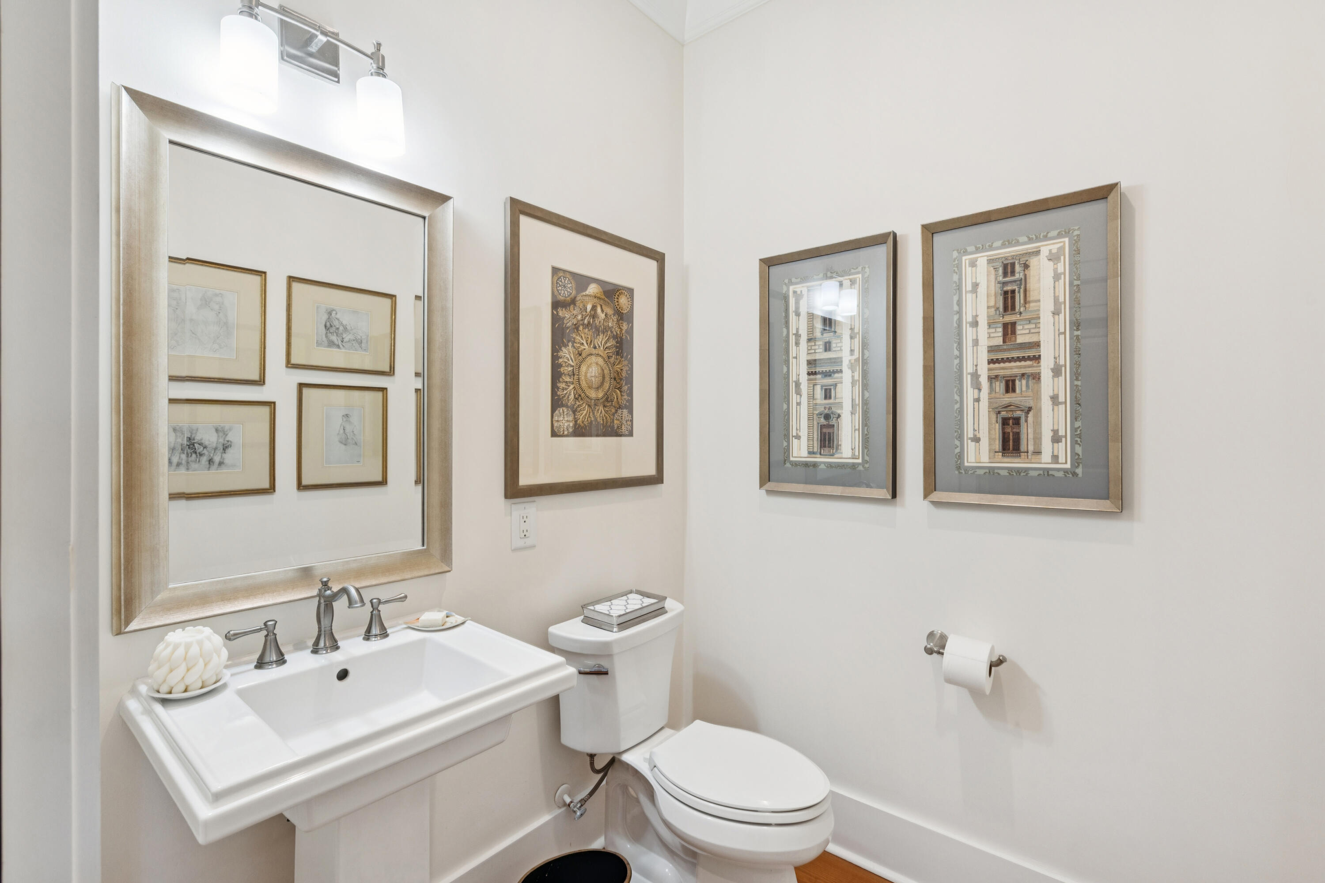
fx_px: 589
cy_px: 442
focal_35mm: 16
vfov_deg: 73.7
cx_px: 662
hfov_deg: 96.7
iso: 400
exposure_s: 1/15
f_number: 7.1
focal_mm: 16
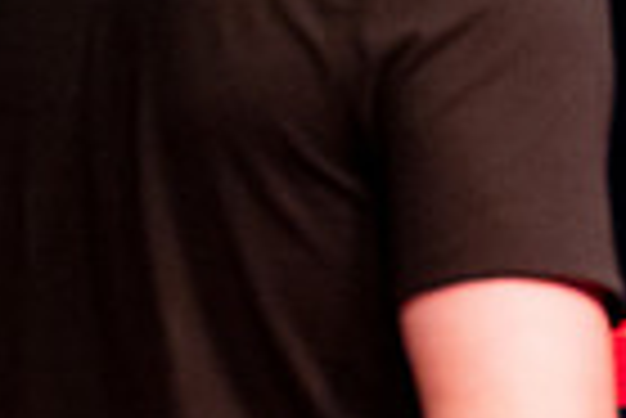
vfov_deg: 2.2
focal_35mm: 624
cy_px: 847
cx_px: 910
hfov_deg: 3.3
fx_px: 10862
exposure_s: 1/640
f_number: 3.2
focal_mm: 150
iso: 4000
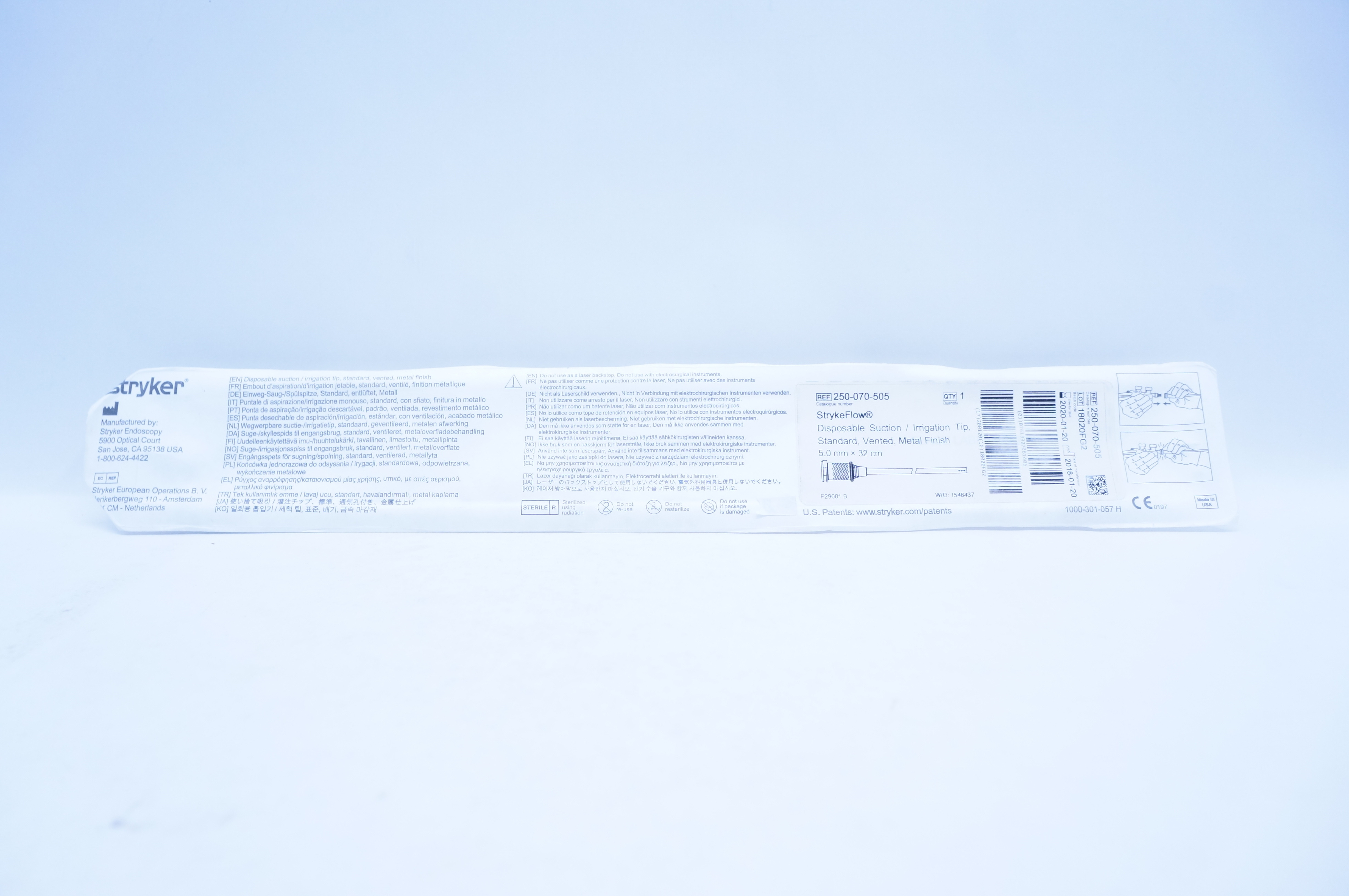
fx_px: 1011
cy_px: 448
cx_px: 674
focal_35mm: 27
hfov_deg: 67.4
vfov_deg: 47.8
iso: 800
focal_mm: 18
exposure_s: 1/160
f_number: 5.6
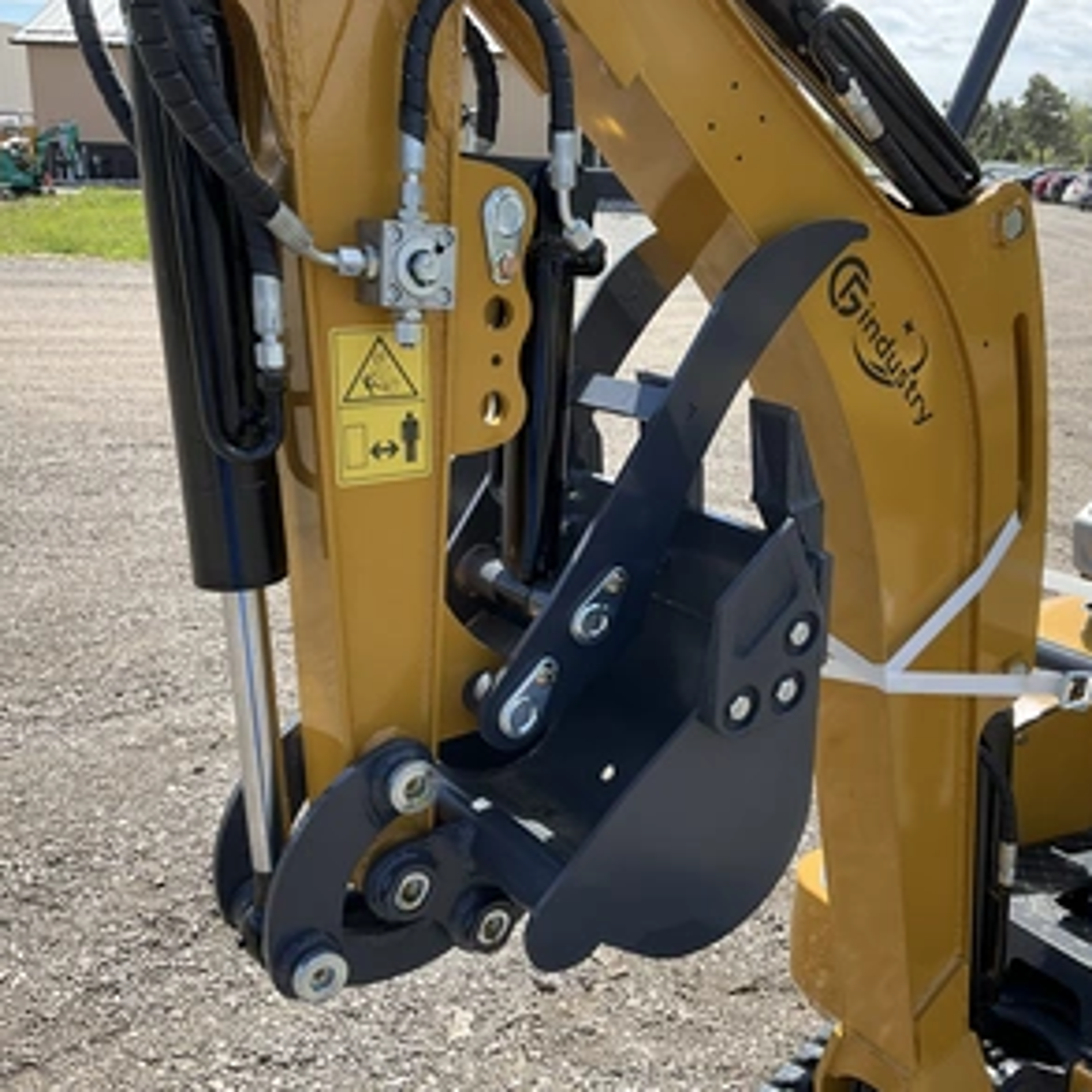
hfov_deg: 47.1
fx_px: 1249
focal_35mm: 35
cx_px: 611
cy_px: 552
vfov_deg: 47.2
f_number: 1.8
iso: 25
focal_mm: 3
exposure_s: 1/599
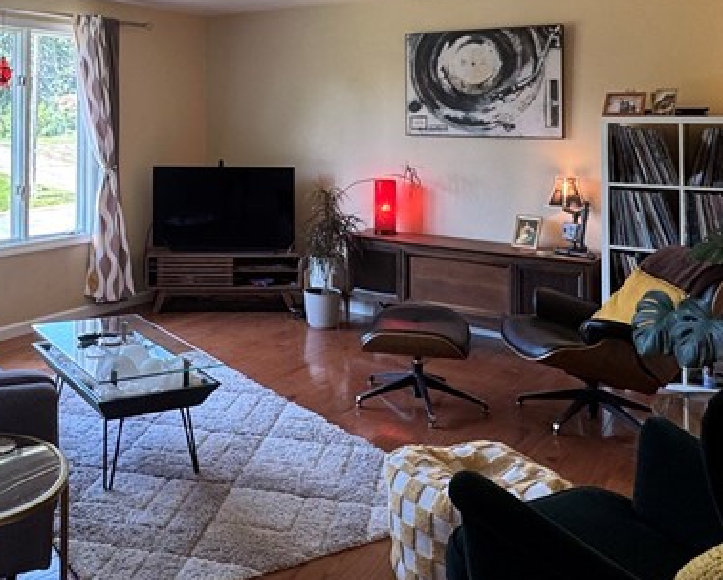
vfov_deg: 38.3
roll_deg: +0.1
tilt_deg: +2.2
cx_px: 157
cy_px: 98
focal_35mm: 37
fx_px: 792
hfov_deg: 46.7
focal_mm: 2.22
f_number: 2.2
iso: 80
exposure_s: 1/125
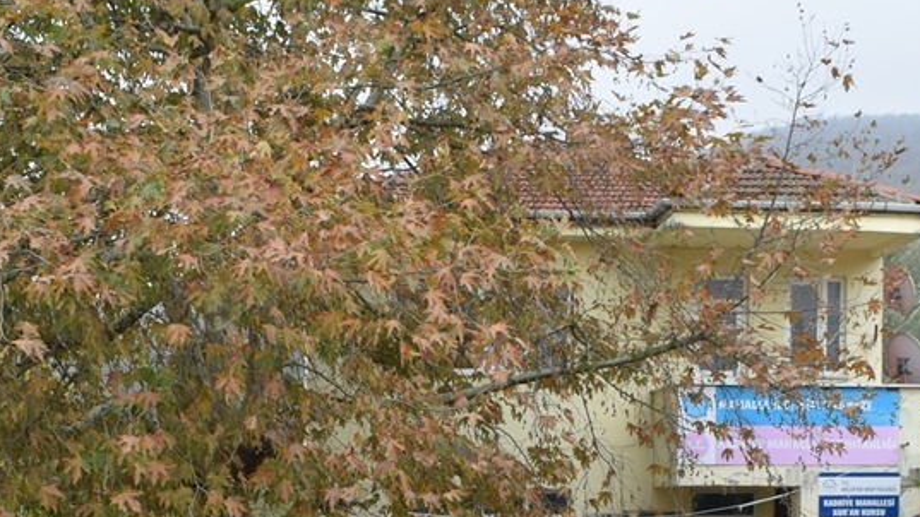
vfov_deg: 21.5
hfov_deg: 38.2
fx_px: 1317
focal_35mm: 54
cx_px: 589
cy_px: 514
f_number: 7.1
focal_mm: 18
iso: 400
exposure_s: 1/200
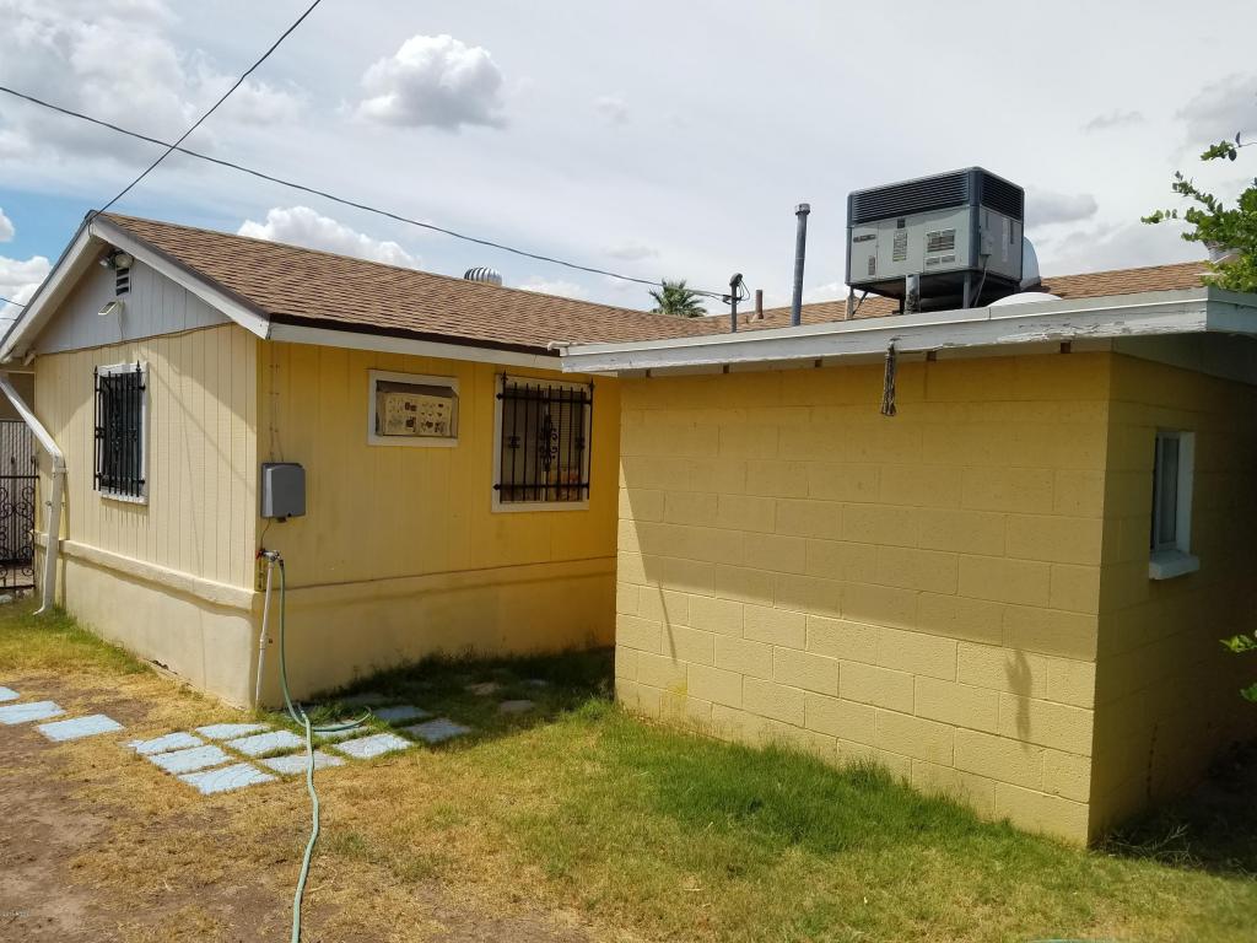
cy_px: 472
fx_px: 944
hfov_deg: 67.3
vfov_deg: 53.1
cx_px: 628
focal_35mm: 26
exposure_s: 1/3704
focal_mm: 4.2
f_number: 1.7
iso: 50
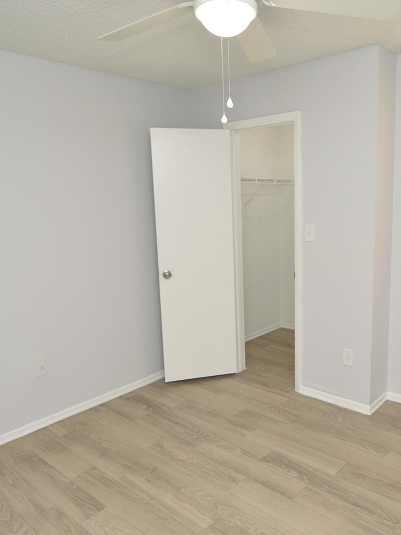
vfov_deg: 65.3
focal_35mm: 27
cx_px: 255
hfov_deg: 50.7
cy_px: 276
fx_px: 417
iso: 400
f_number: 4.5
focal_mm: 12
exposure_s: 1/80
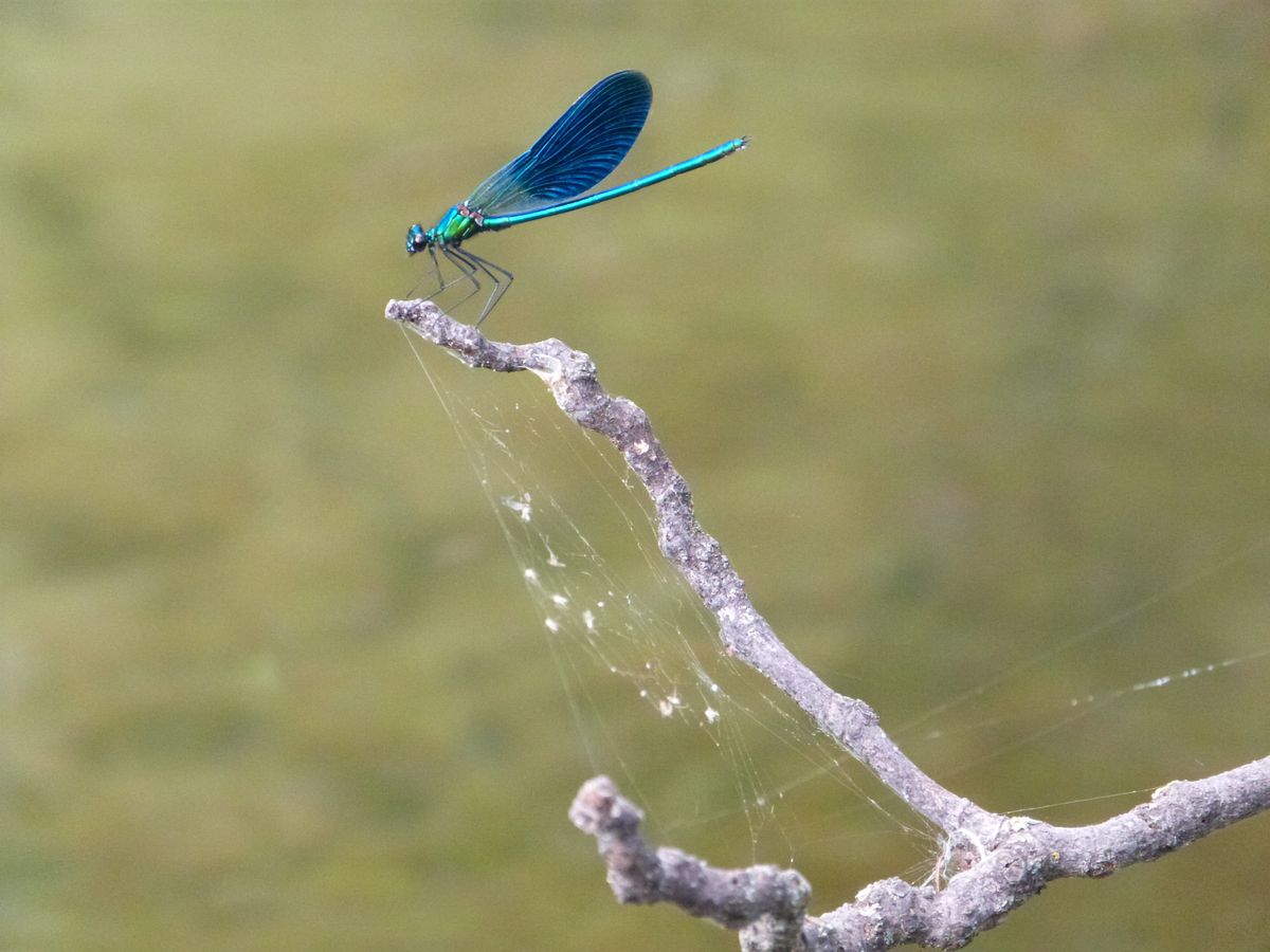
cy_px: 476
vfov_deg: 4.8
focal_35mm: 311
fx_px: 11410
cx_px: 635
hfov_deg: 6.4
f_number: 4.1
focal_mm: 55.9
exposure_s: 1/125
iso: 800
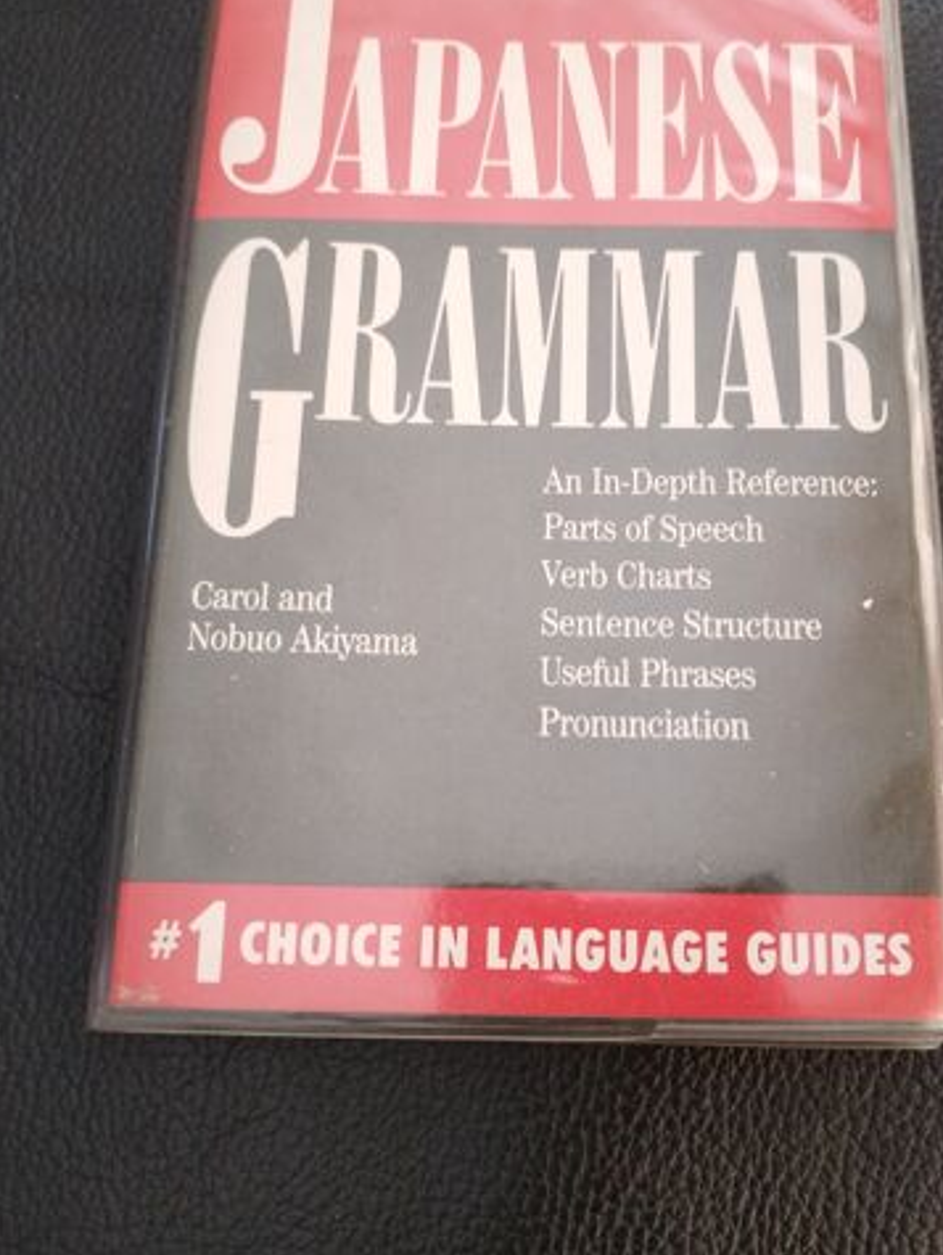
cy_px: 624
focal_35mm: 35
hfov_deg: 40.7
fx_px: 1270
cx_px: 526
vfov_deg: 52.6
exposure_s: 1/33.3
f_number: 1.8
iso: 373
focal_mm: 4.75
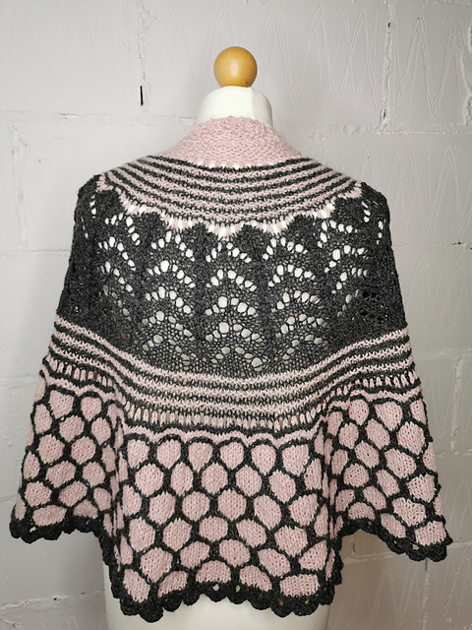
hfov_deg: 51.4
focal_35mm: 27
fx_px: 491
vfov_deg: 65.3
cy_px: 315
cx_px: 236
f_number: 1.8
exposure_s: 1/100
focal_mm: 5.58
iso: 50
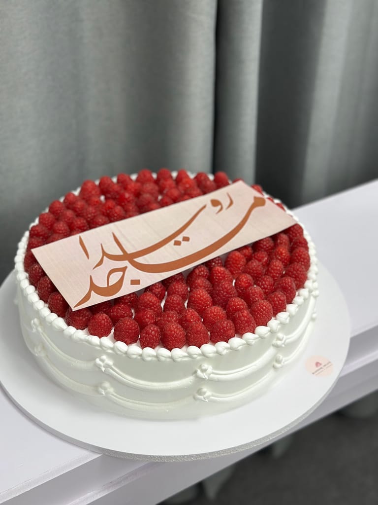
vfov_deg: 39.7
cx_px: 189
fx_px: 699
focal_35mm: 48
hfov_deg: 30.3
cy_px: 252
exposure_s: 1/216
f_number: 1.78
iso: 80
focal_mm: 6.86
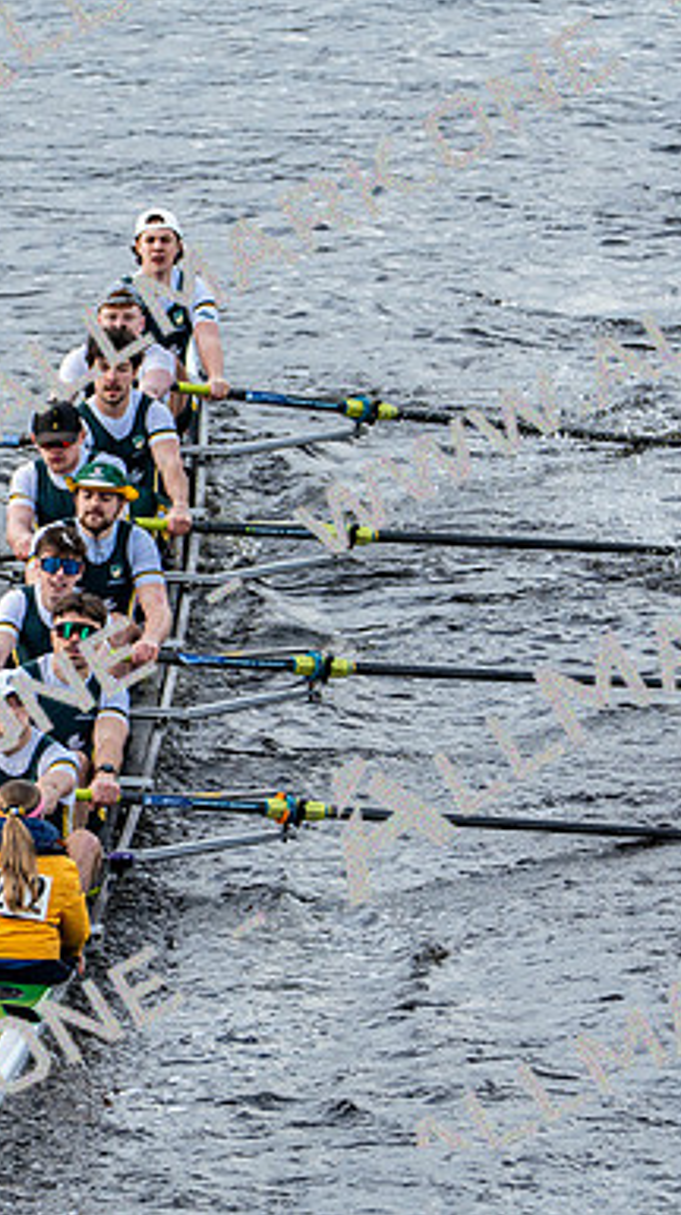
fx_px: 19267
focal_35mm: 599
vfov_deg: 3.6
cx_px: 63
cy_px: 608
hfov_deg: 2.0
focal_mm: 379
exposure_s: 1/1250
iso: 640
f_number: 6.3
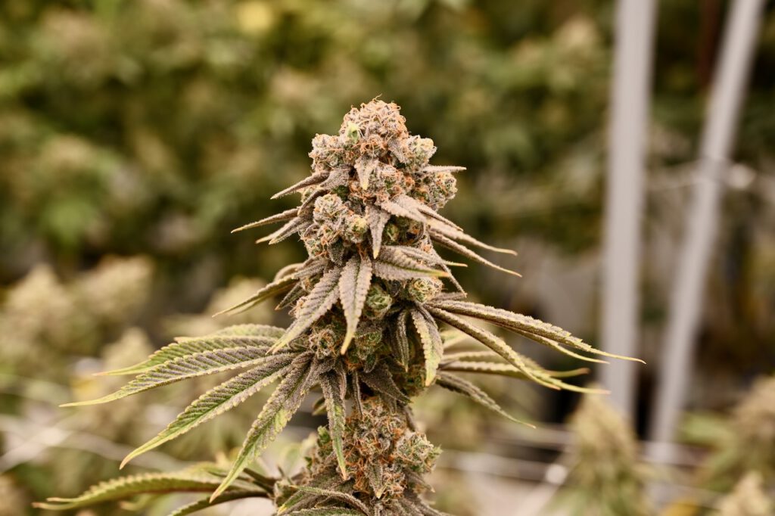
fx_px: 1334
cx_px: 388
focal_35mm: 62
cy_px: 258
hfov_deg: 32.4
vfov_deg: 21.9
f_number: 5.6
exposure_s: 1/250
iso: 125
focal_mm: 62
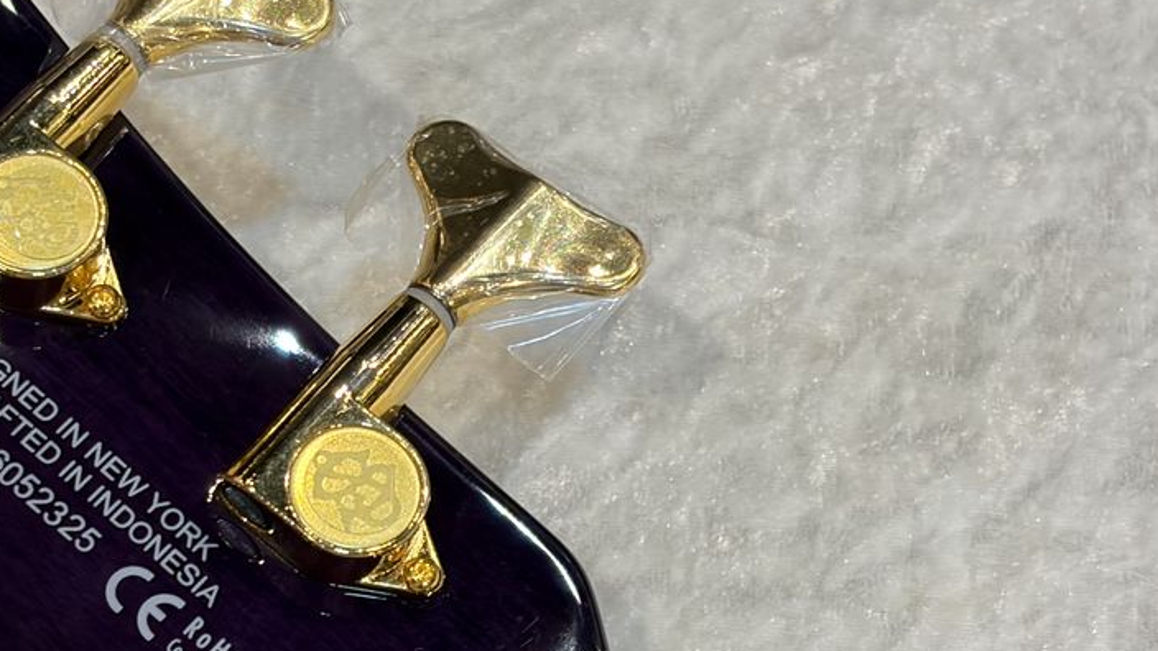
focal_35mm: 103
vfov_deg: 11.7
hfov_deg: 20.5
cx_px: 230
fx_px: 3163
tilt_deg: -57.9
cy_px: 503
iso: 100
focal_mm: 5.96
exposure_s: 1/60
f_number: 1.6
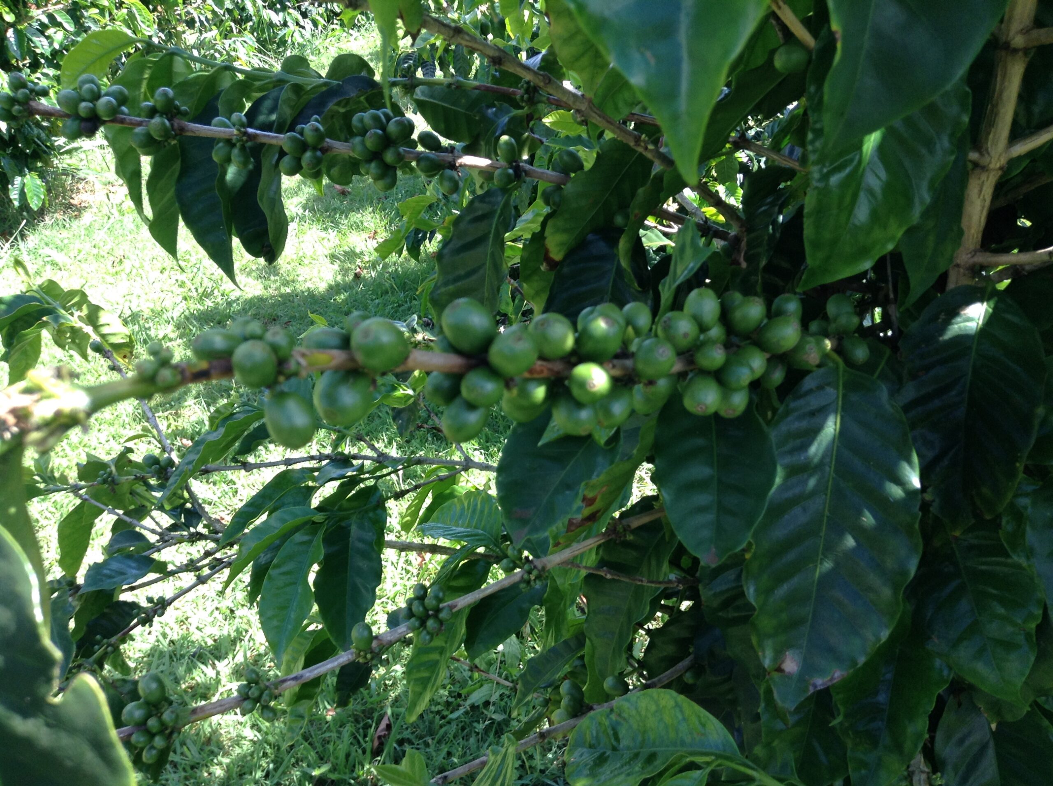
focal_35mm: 33
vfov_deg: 42.8
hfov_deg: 55.4
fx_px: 1002
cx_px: 526
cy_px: 393
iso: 25
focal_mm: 3.3
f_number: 2.4
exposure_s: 1/129
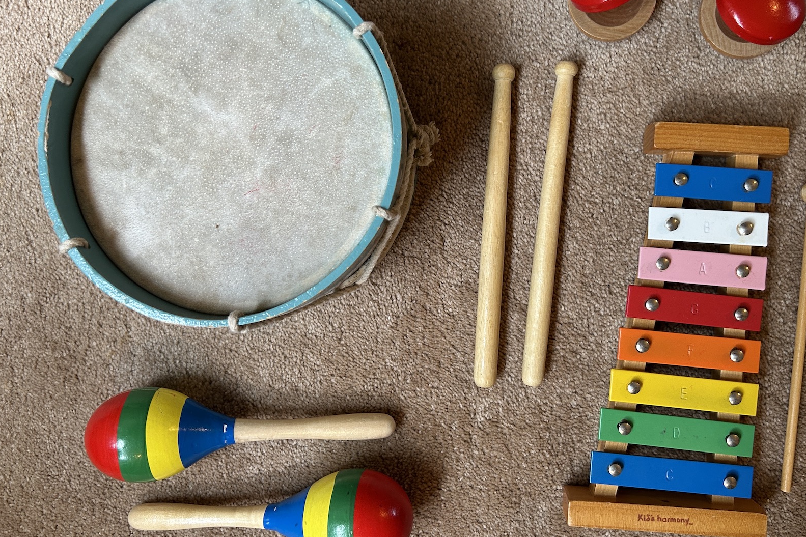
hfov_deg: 60.2
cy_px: 244
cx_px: 432
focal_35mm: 31
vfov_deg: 42.3
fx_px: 694
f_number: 1.5
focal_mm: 5.7
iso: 160
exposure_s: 1/50
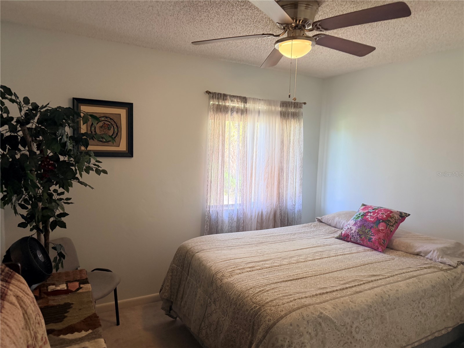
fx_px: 322
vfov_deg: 56.8
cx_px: 232
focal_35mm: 24
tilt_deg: -4.2
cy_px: 174
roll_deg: -2.1
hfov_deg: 71.6
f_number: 1.78
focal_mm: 6.76
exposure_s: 1/117
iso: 200
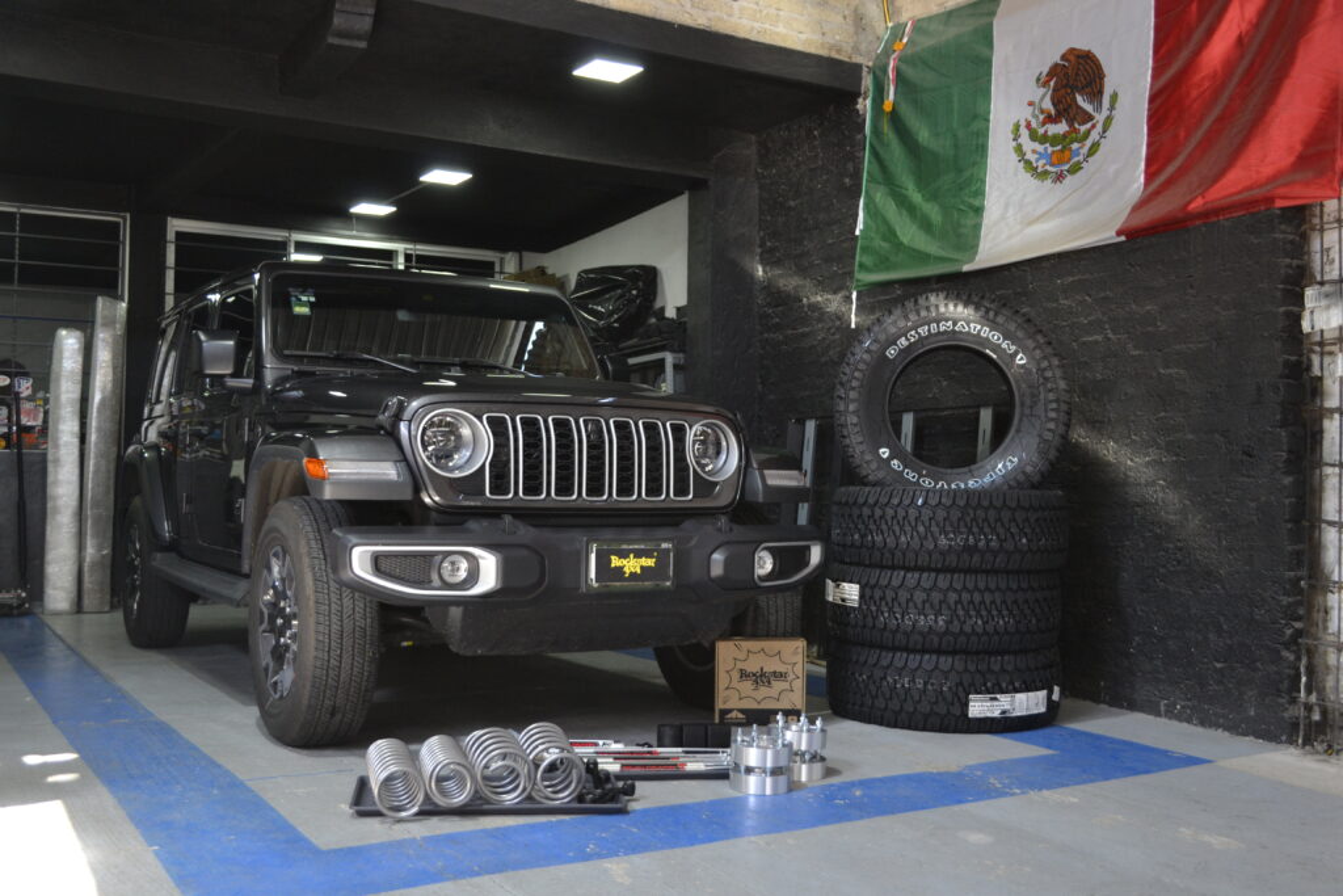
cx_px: 672
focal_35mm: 33
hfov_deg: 57.2
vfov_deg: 40.0
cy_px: 448
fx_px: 1231
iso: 640
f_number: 4
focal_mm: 22
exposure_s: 1/60
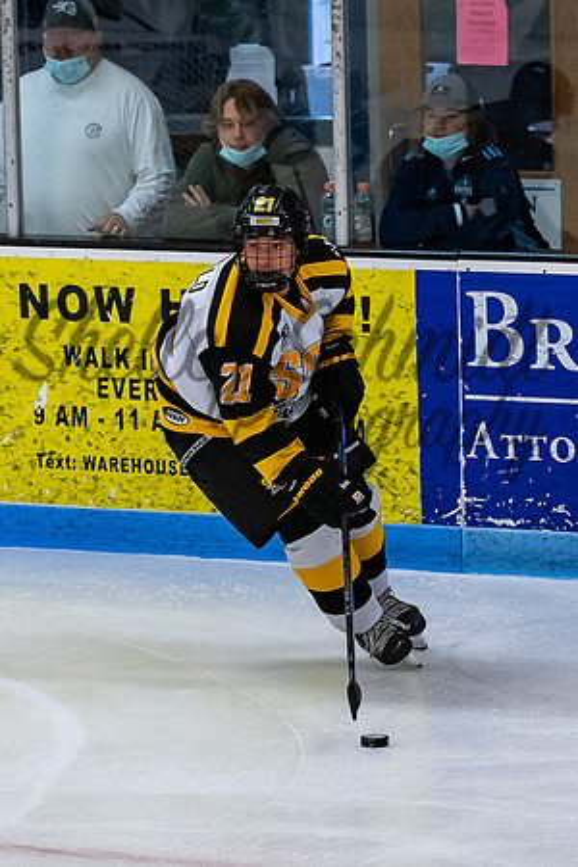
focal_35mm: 254
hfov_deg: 5.4
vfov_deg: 8.1
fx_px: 6112
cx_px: 294
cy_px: 373
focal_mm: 70
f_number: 3.5
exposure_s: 1/800
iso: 2000
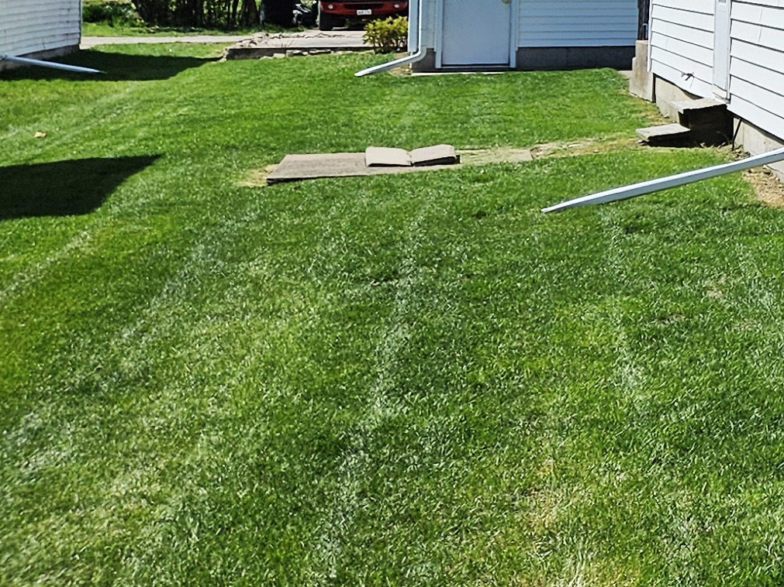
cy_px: -118
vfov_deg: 15.6
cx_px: 1466
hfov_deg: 17.1
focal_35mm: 91
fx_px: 2061
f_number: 1.8
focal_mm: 5.4
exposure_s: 1/3409
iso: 25
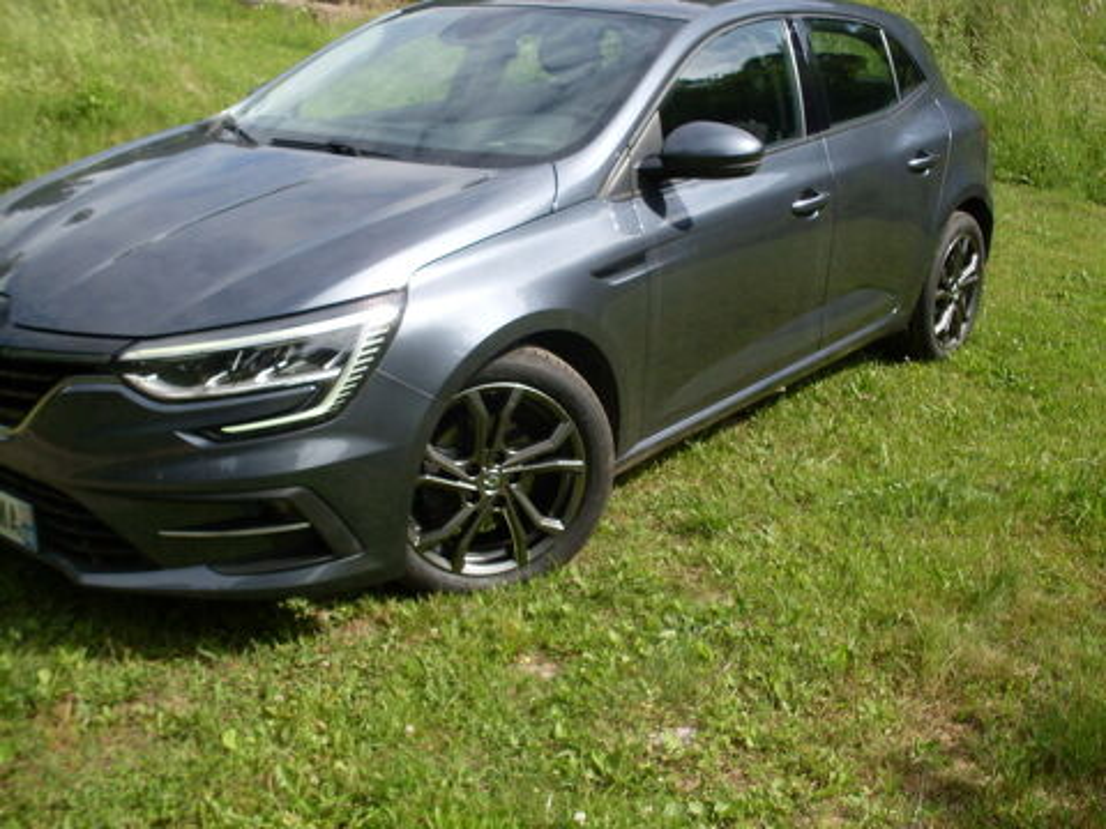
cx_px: 553
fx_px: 1214
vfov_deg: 37.7
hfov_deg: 49.0
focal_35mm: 38
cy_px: 414
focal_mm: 6.3
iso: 80
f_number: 8.4
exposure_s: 1/125
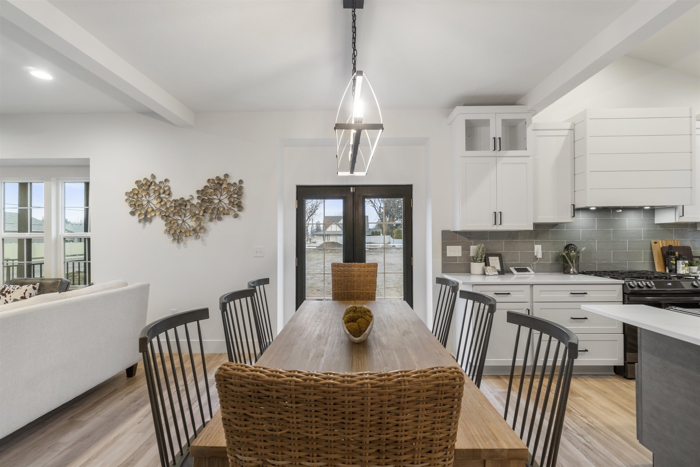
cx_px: 350
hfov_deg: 100.4
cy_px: 234
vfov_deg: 77.3
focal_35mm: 15
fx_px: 292
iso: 320
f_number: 8
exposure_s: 1/2.5
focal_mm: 10
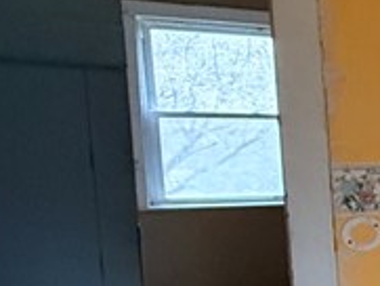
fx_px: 868
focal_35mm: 79
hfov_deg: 13.2
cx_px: 1018
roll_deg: -1.3
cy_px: 223
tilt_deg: -5.8
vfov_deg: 18.5
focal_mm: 2.22
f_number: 2.2
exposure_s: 1/99
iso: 320
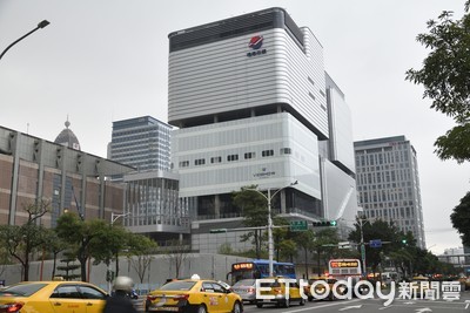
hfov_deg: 50.7
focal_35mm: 38
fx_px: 496
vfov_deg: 35.1
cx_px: 235
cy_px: 156
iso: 800
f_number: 5.6
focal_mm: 38
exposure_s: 1/80
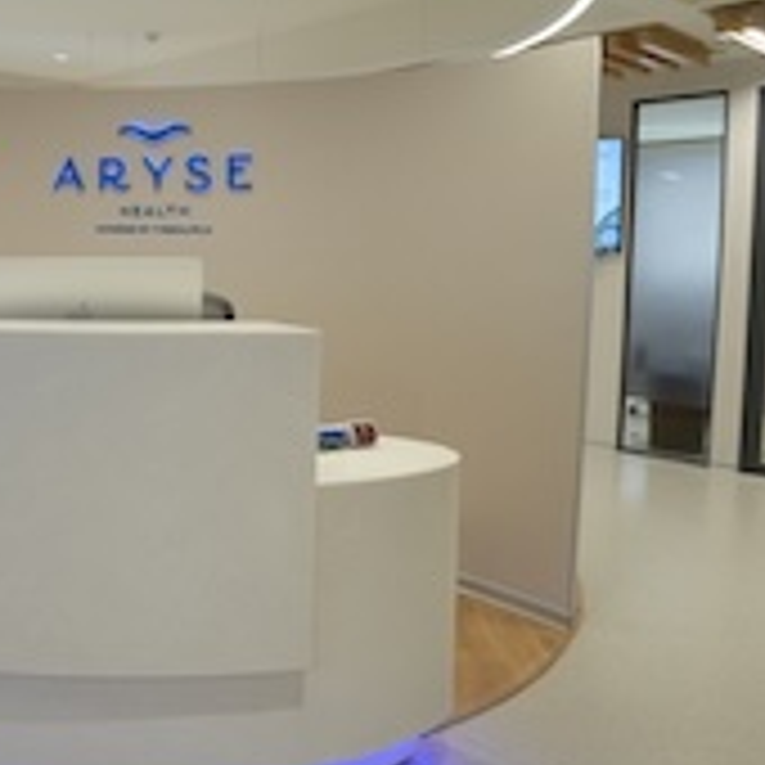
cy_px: 308
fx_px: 800
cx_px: 108
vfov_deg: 50.8
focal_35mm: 32
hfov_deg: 47.1
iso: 640
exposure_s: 1/100
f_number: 3.2
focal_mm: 16
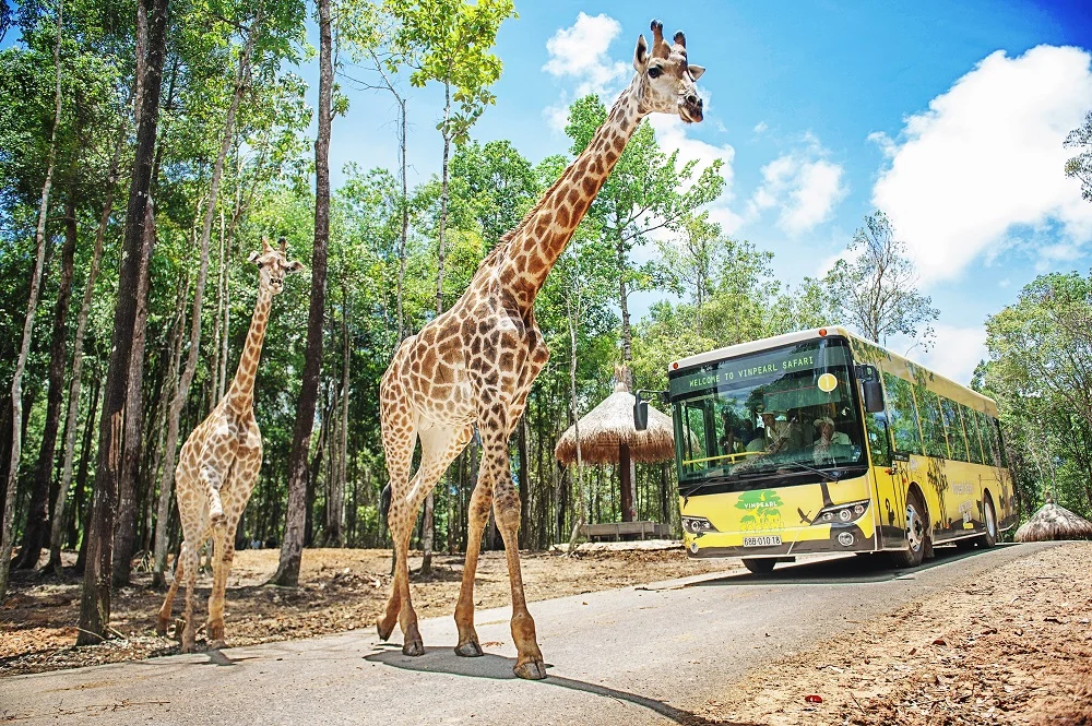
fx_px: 727
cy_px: 363
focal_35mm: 24
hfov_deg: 73.8
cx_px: 546
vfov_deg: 53.1
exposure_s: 1/2000
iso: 640
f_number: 3.5
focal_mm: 24
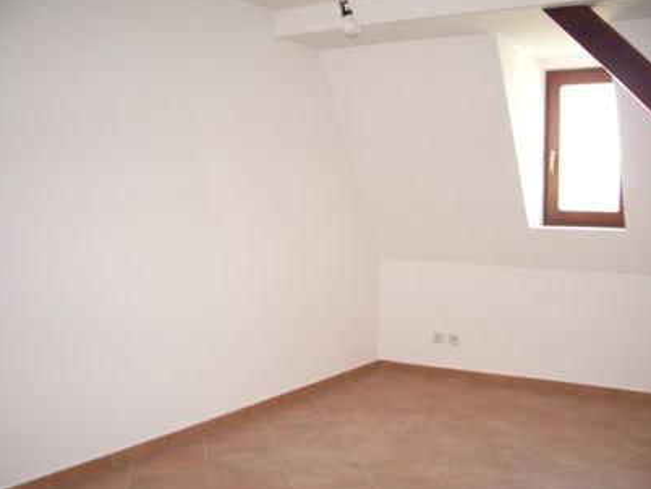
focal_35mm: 39
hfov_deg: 47.8
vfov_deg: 36.8
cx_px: 332
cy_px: 266
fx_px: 734
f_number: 2.6
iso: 160
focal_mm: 5.8
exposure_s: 1/40
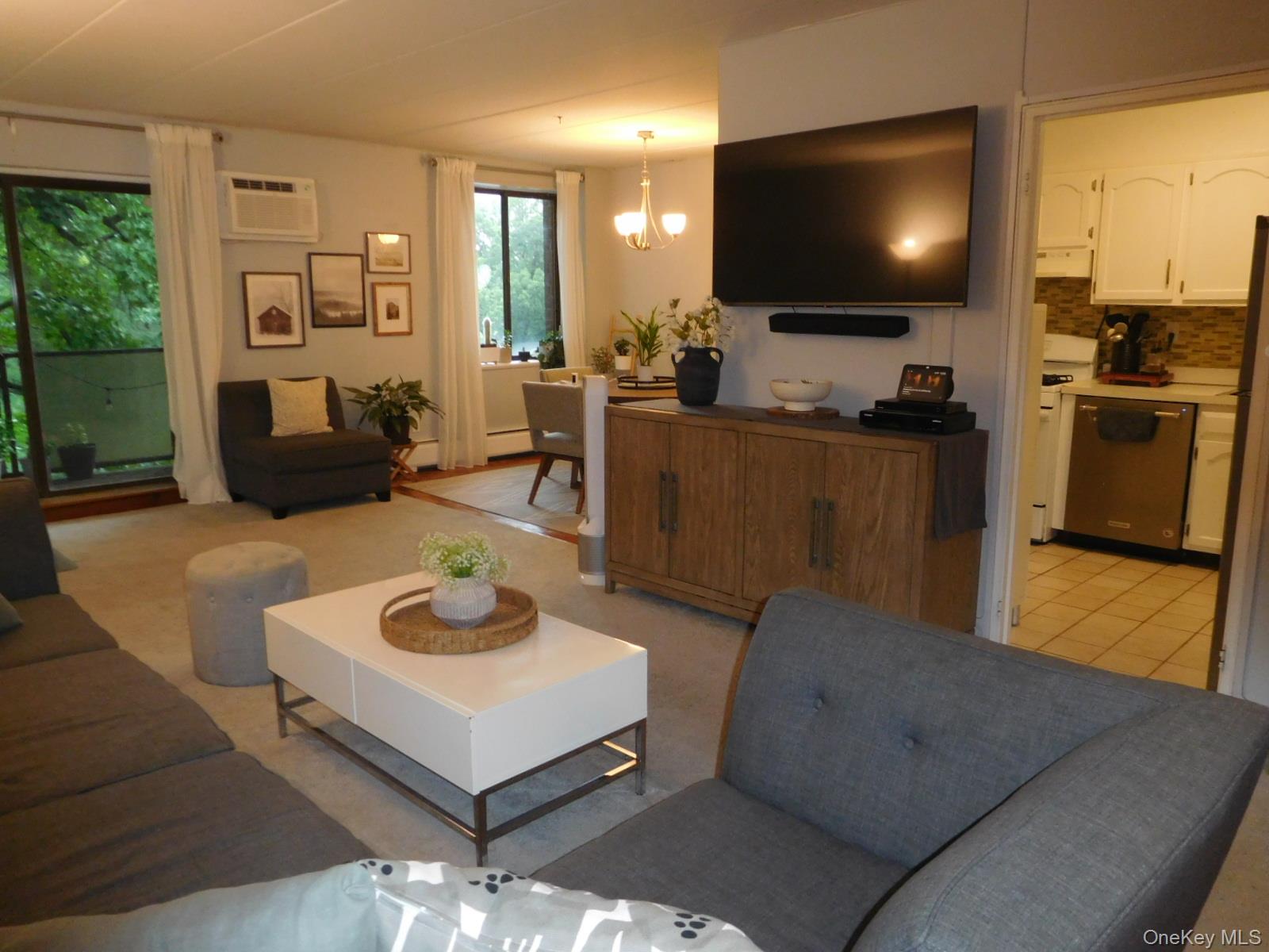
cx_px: 634
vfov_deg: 54.9
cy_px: 476
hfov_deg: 69.4
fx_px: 916
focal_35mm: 25
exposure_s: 1/30
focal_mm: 4.5
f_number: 3.4
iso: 400
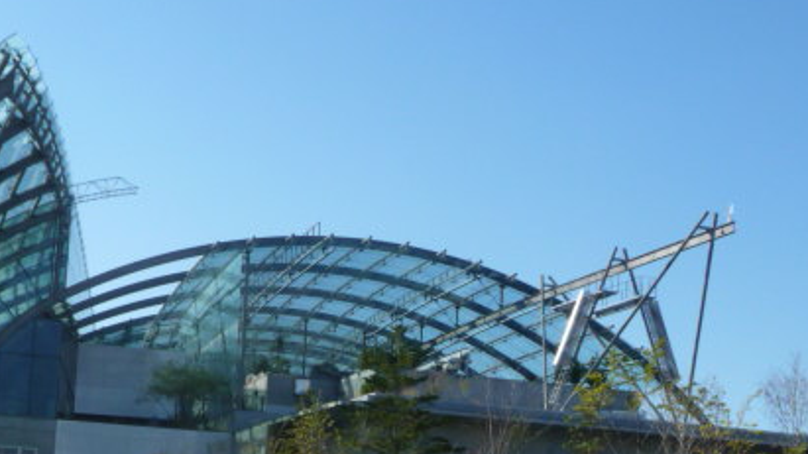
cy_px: 442
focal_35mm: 61
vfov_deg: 19.2
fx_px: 1307
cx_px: 260
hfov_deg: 34.0
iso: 100
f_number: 8
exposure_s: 1/200
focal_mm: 4.7
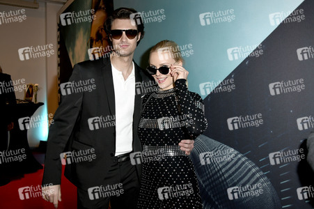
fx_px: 279
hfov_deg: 58.8
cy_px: 104
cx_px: 157
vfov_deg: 41.1
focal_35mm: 32
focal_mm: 32
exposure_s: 1/125
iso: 1000
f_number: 6.3
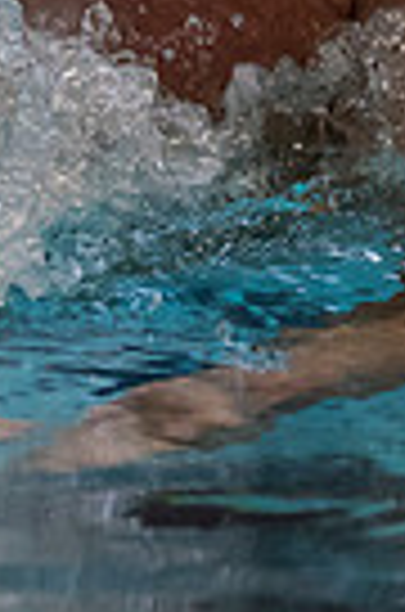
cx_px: -18
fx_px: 30223
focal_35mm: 1782
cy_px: -304
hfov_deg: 0.8
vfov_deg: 1.2
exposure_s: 1/1000
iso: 2000
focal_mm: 200
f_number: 2.8
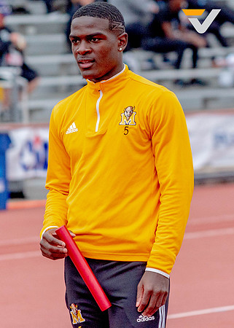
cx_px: 127
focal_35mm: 424
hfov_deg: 3.4
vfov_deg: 4.8
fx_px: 3946
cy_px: 138
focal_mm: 240
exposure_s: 1/6000
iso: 1600
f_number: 6.3
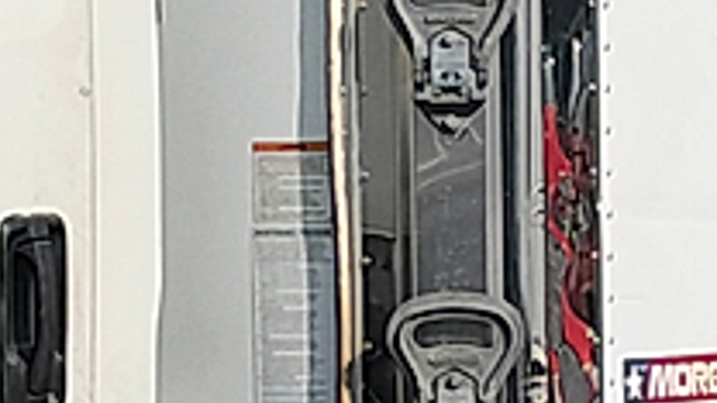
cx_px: 279
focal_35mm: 402
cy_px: -110
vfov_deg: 3.0
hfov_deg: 5.4
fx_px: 7643
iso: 64
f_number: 1.8
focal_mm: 6.93
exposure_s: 1/10417
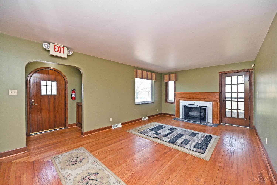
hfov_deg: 104.3
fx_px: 108
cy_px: 92
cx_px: 138
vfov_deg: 81.2
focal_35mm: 14
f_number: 5
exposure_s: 1/100
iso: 200
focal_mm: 14
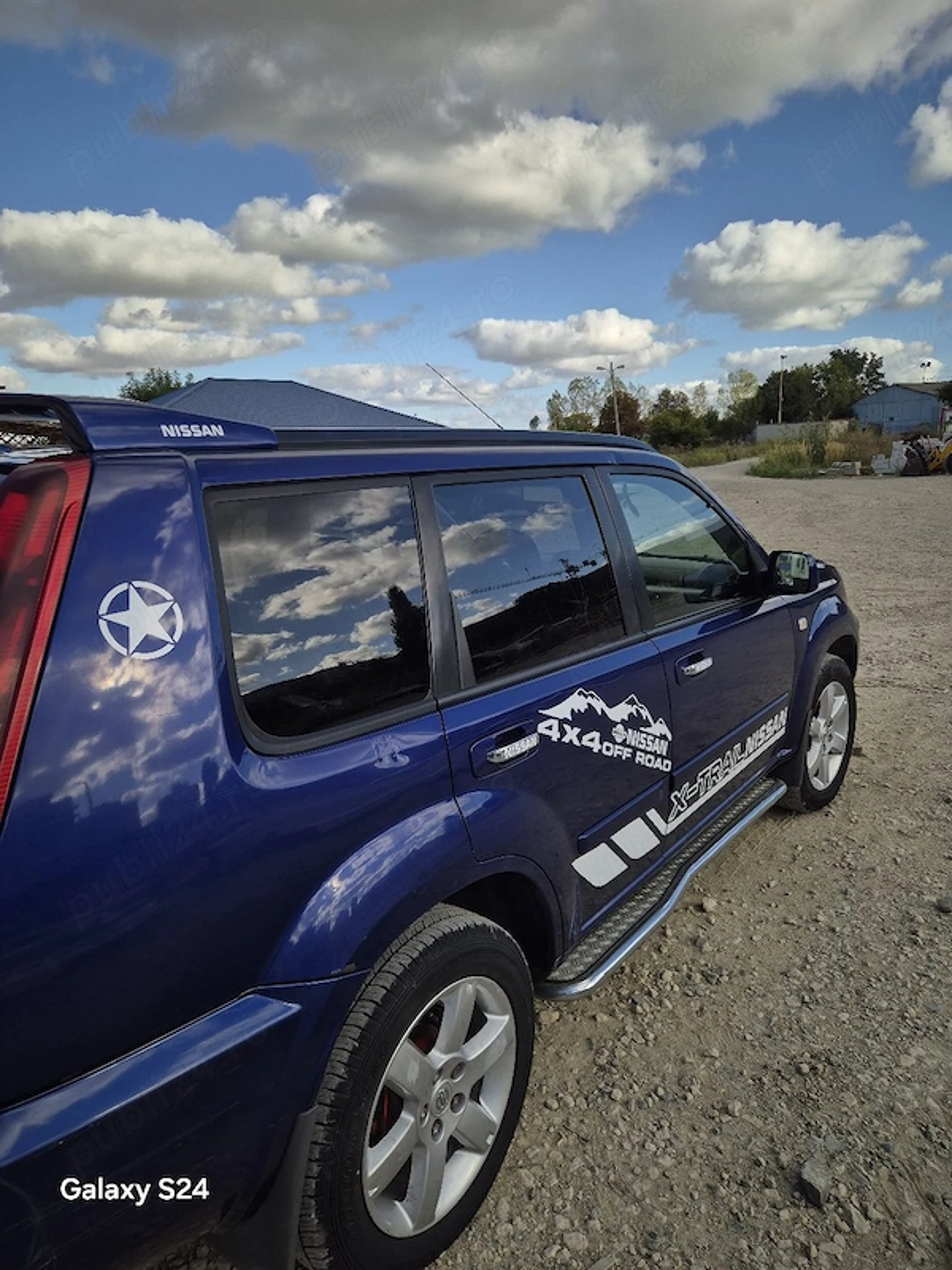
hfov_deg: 58.9
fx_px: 843
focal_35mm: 23
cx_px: 476
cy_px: 635
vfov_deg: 73.9
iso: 25
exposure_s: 1/1111
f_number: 1.8
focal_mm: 5.4
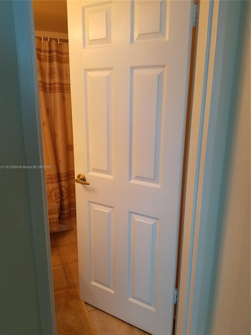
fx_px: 251
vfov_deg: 67.3
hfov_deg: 53.1
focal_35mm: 26
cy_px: 168
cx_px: 126
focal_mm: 4.25
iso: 64
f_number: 1.7
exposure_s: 1/60
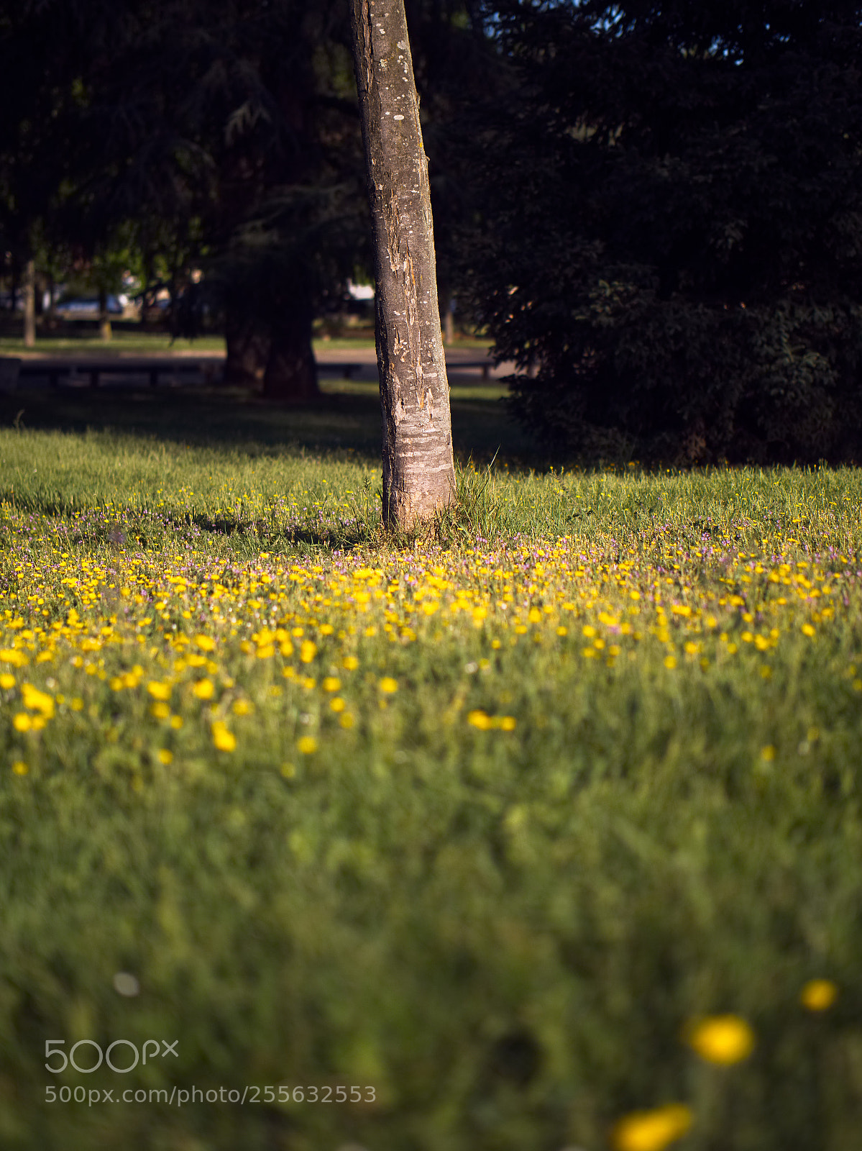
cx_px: 431
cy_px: 576
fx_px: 2857
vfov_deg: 22.8
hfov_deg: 17.2
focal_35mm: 86
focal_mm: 43
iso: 100
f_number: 1.2
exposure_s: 1/1600
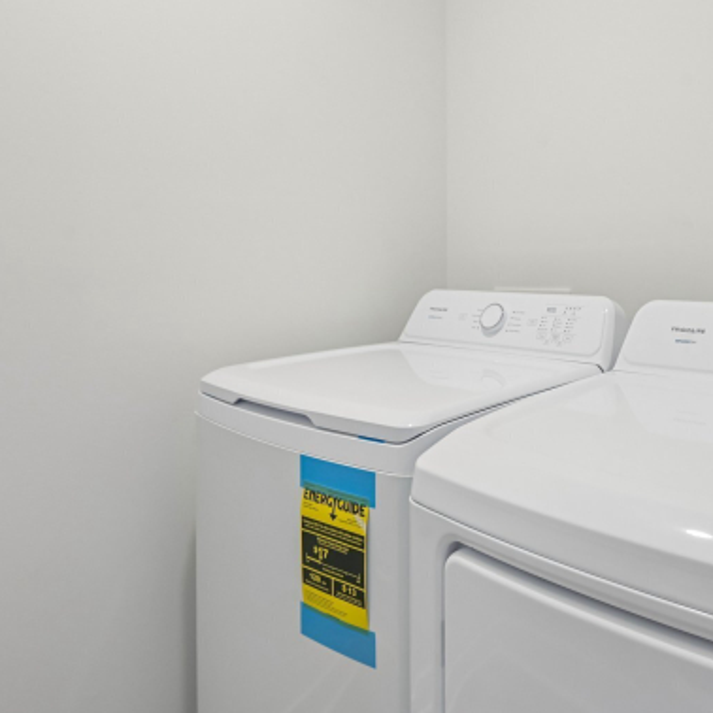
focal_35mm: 27
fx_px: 629
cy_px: 253
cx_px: 547
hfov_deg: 55.8
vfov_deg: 58.1
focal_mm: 16
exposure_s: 1/15
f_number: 8
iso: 200
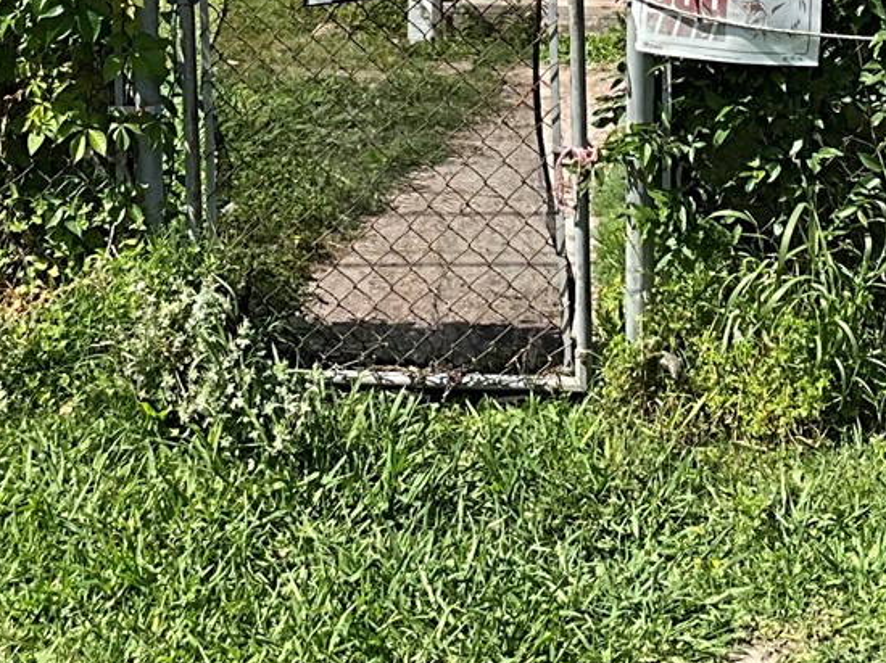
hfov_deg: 18.1
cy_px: -280
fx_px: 2763
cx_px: 660
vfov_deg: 13.1
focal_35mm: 108
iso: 25
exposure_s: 1/1912
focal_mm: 3
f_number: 1.8
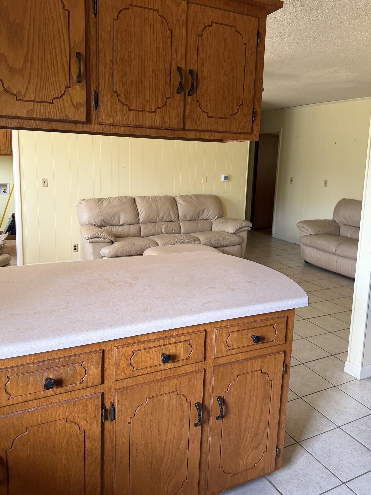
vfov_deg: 65.2
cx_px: 181
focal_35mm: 27
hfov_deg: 51.3
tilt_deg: -9.1
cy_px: 225
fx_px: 386
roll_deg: -1.8
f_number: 1.78
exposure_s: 1/69
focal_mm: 6.76
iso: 200
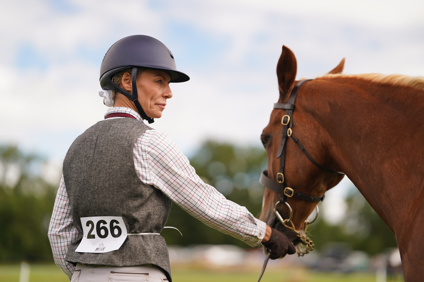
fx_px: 1001
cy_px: 141
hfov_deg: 23.9
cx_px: 212
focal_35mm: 85
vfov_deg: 16.1
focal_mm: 85
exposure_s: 1/800
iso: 100
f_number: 1.4
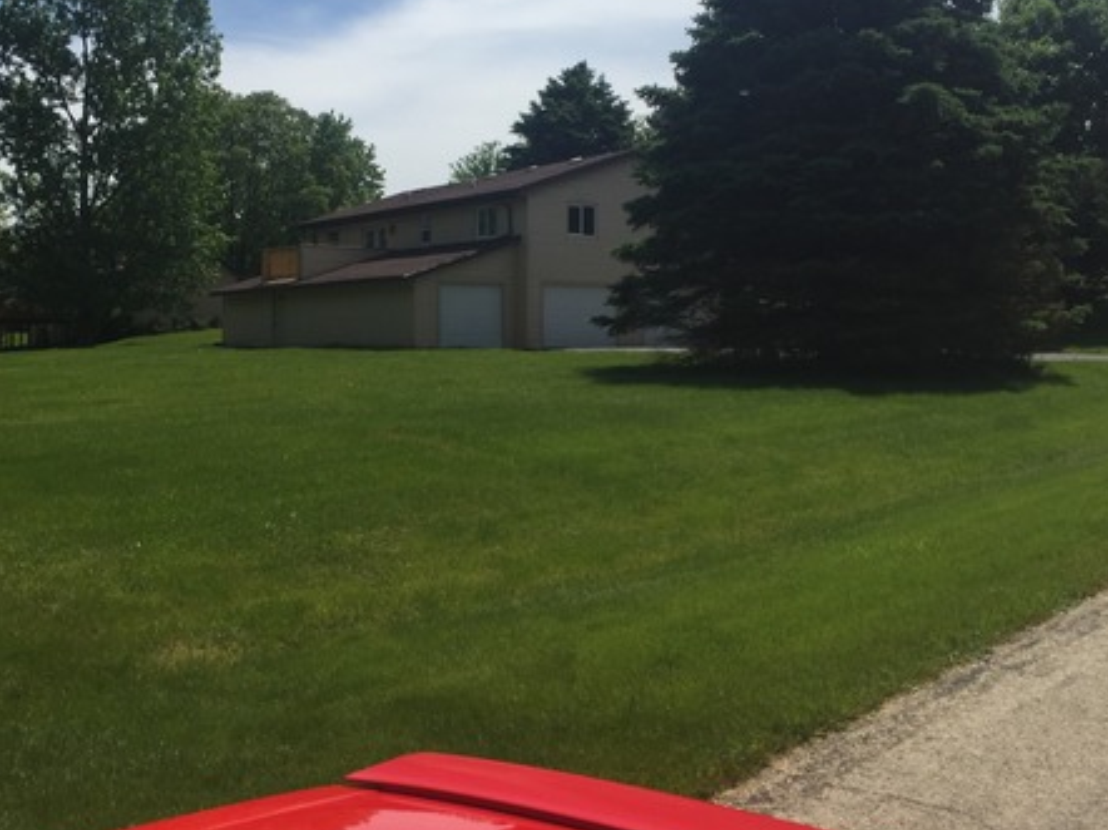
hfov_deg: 44.8
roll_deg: +0.6
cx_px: 519
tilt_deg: +2.0
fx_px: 1344
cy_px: 328
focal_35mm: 42
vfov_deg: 34.2
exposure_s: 1/2825
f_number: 2.2
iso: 32
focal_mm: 4.15
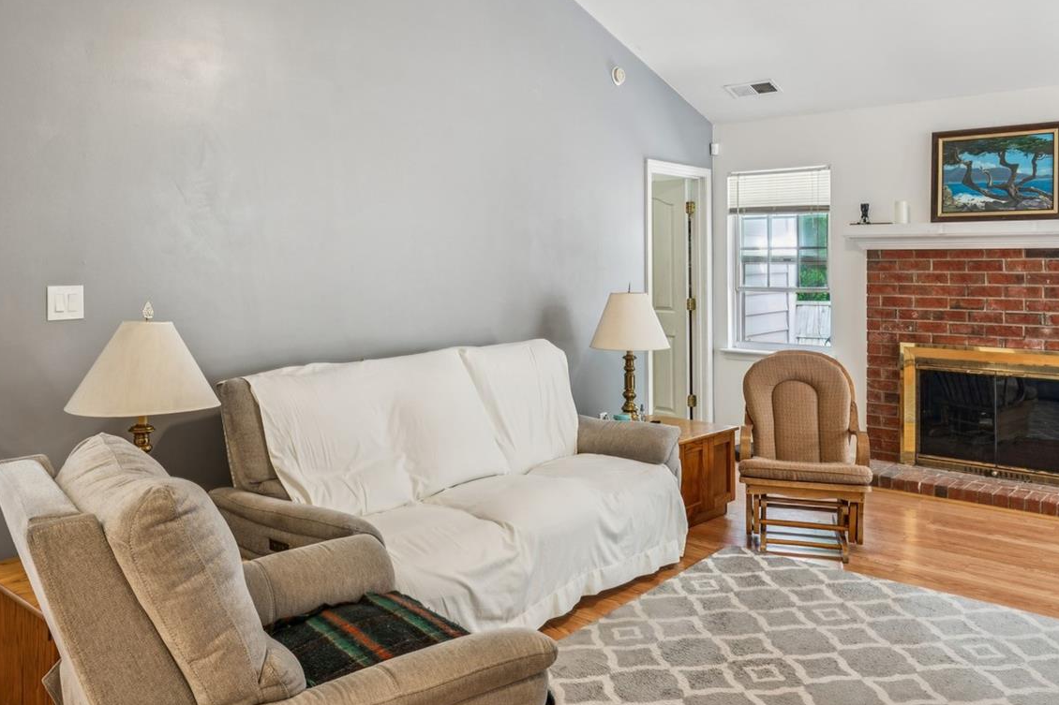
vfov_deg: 43.3
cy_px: 260
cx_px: 499
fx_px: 880
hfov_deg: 62.1
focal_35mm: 30
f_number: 11
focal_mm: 16.5
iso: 100
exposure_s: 1
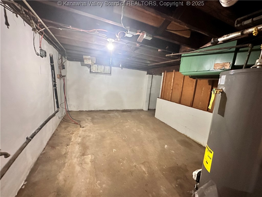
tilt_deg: -8.9
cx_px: 131
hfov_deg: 102.1
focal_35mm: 14
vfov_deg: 85.7
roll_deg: -5.4
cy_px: 98
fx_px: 106
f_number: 2.2
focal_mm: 2.22
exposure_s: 1/40
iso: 1250
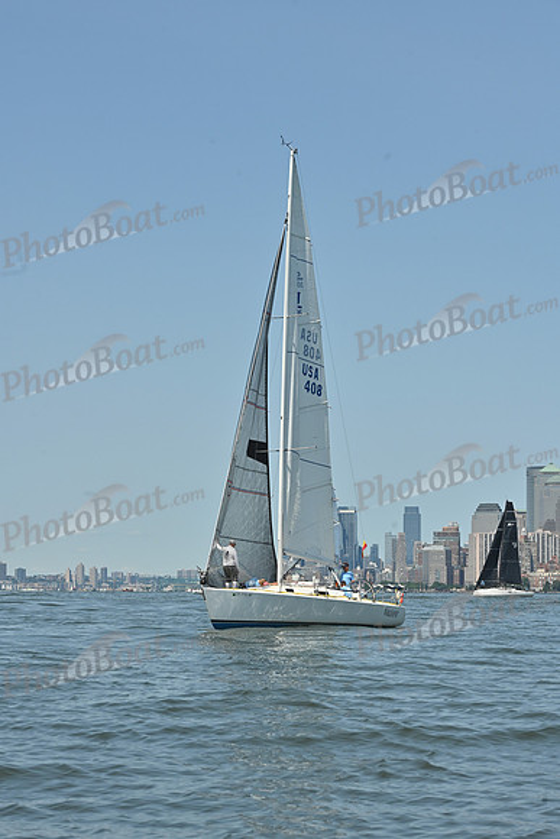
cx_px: 280
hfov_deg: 13.7
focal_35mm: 100
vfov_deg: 20.4
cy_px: 420
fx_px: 2332
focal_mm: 100
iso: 320
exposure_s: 1/1000
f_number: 11
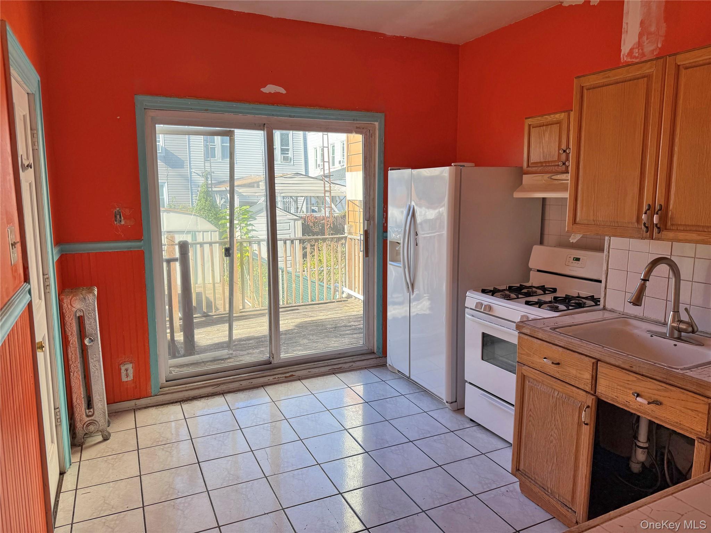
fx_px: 493
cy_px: 266
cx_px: 356
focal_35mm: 24
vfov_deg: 56.8
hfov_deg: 71.6
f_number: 1.78
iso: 80
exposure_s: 1/637
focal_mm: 6.76
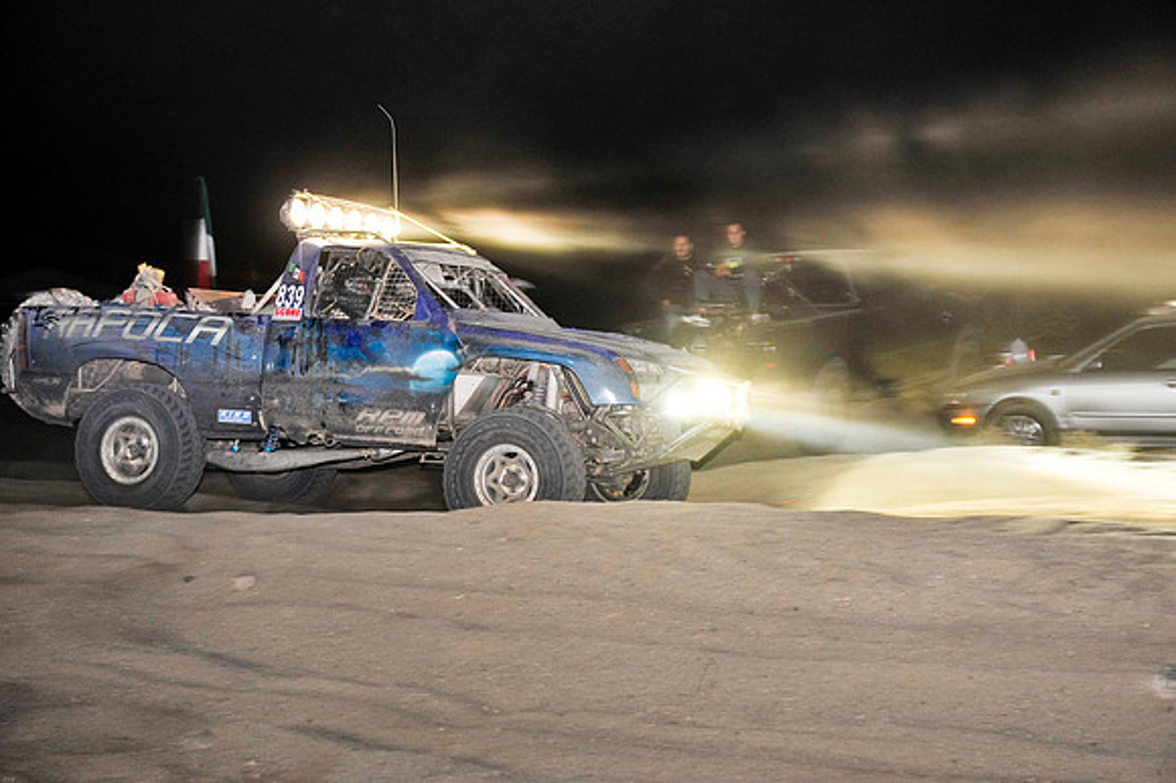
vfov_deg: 19.4
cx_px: 588
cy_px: 392
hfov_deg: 28.9
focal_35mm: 70
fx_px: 2285
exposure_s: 1/60
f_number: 4.5
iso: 1000
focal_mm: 70
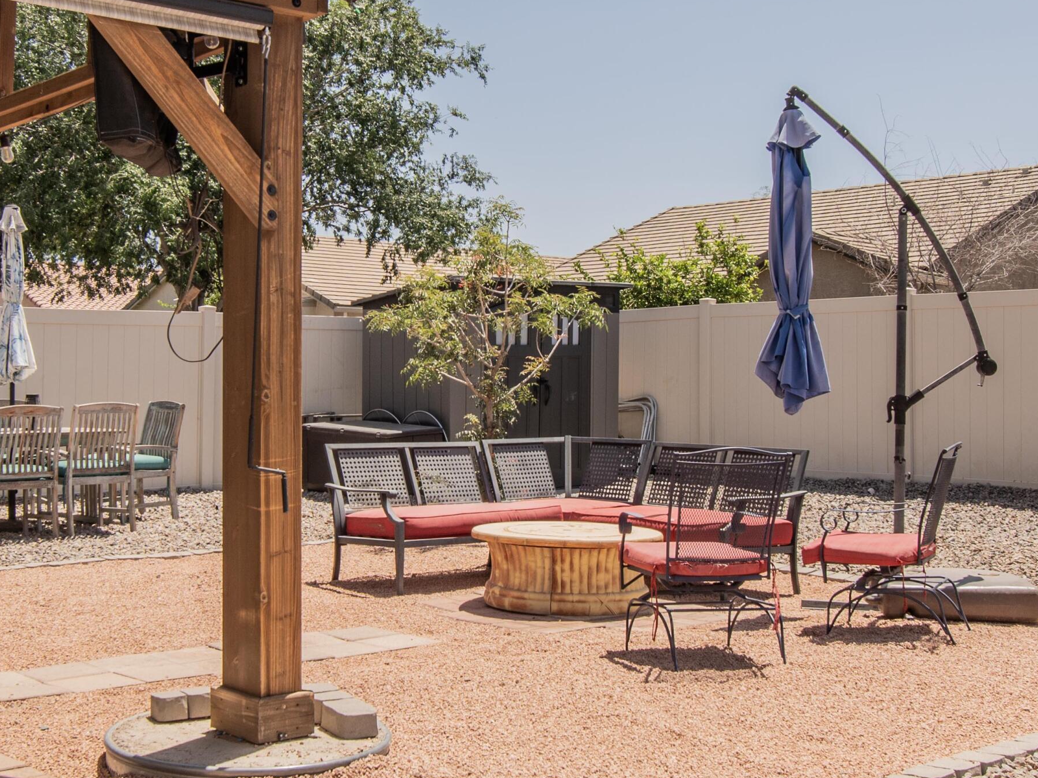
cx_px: 436
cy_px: 338
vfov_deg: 30.2
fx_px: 1439
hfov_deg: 39.6
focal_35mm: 48
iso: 200
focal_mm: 20
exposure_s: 1/200
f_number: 11
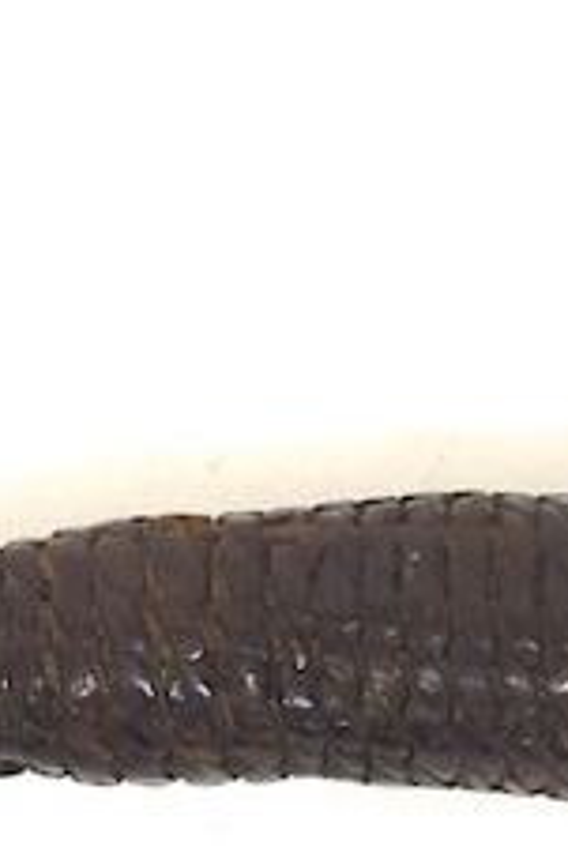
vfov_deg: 10.7
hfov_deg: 7.2
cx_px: 113
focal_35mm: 191
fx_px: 4513
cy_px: 758
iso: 400
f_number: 4
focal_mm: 24
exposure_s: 1/60
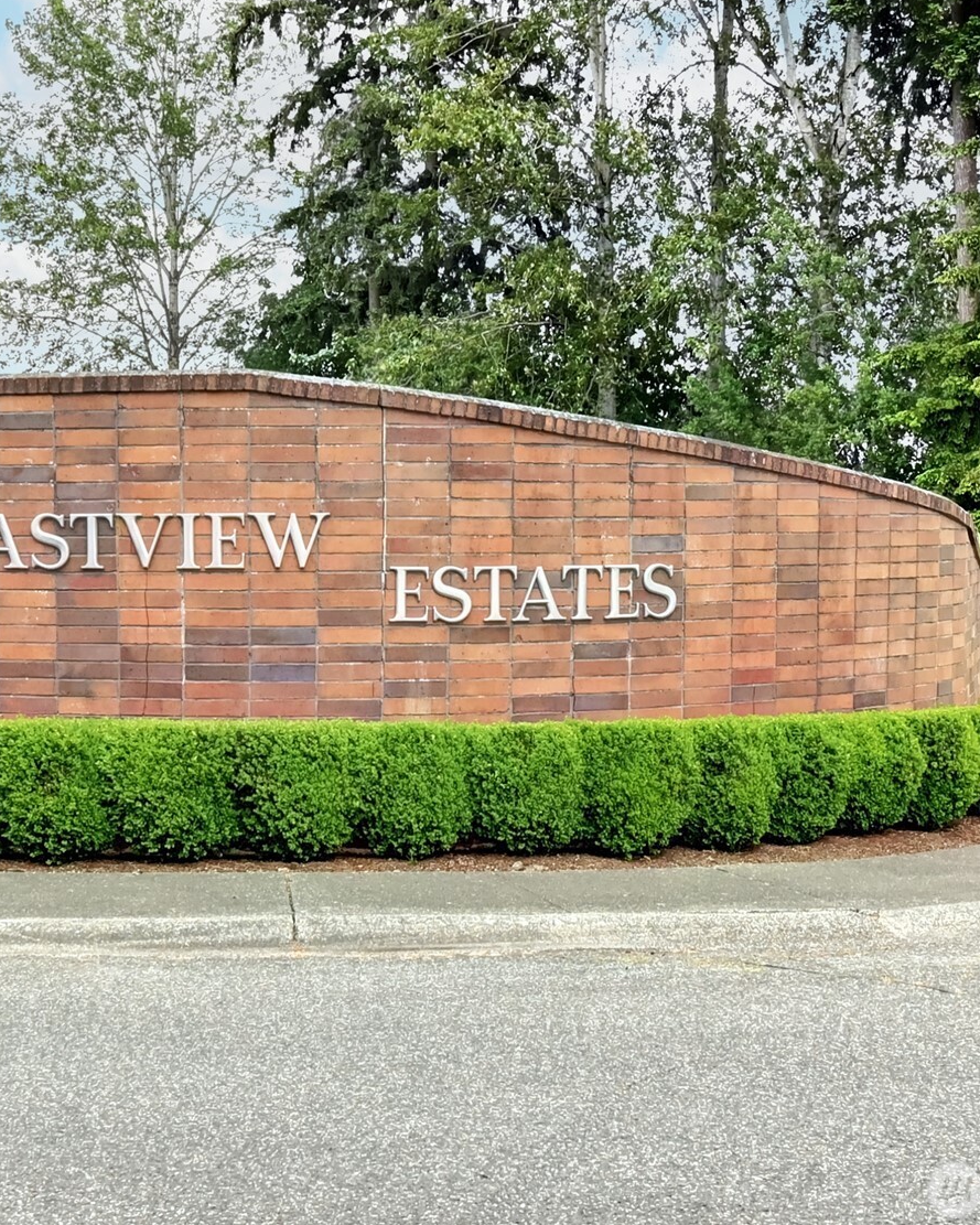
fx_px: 1559
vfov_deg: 42.9
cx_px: 261
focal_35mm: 43
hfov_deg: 34.3
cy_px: 608
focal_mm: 20
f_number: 11
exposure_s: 1/30
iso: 400
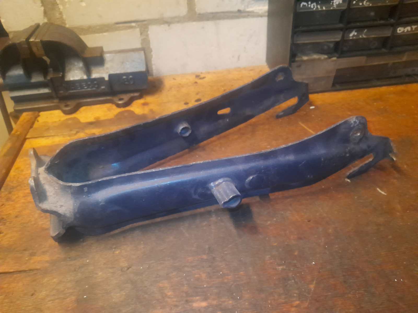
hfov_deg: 67.3
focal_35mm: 26
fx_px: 314
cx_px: 209
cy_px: 156
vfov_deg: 53.1
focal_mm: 4
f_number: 1.8
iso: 640
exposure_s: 1/17
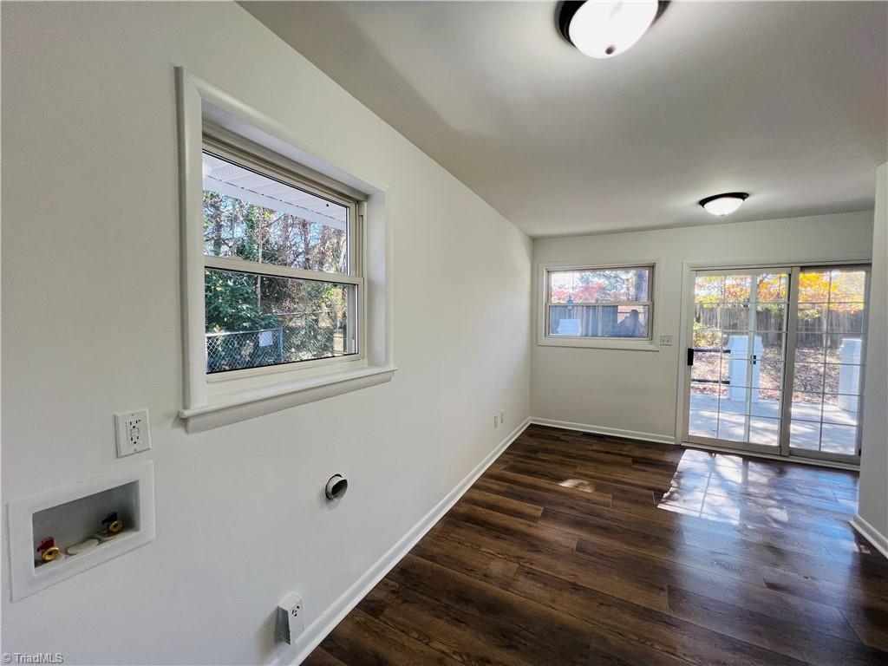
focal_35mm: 13
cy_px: 333
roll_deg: -0.2
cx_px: 444
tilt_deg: -2.5
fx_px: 333
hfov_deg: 106.2
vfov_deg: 89.9
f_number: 1.8
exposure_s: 1/120
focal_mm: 1.57
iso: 100
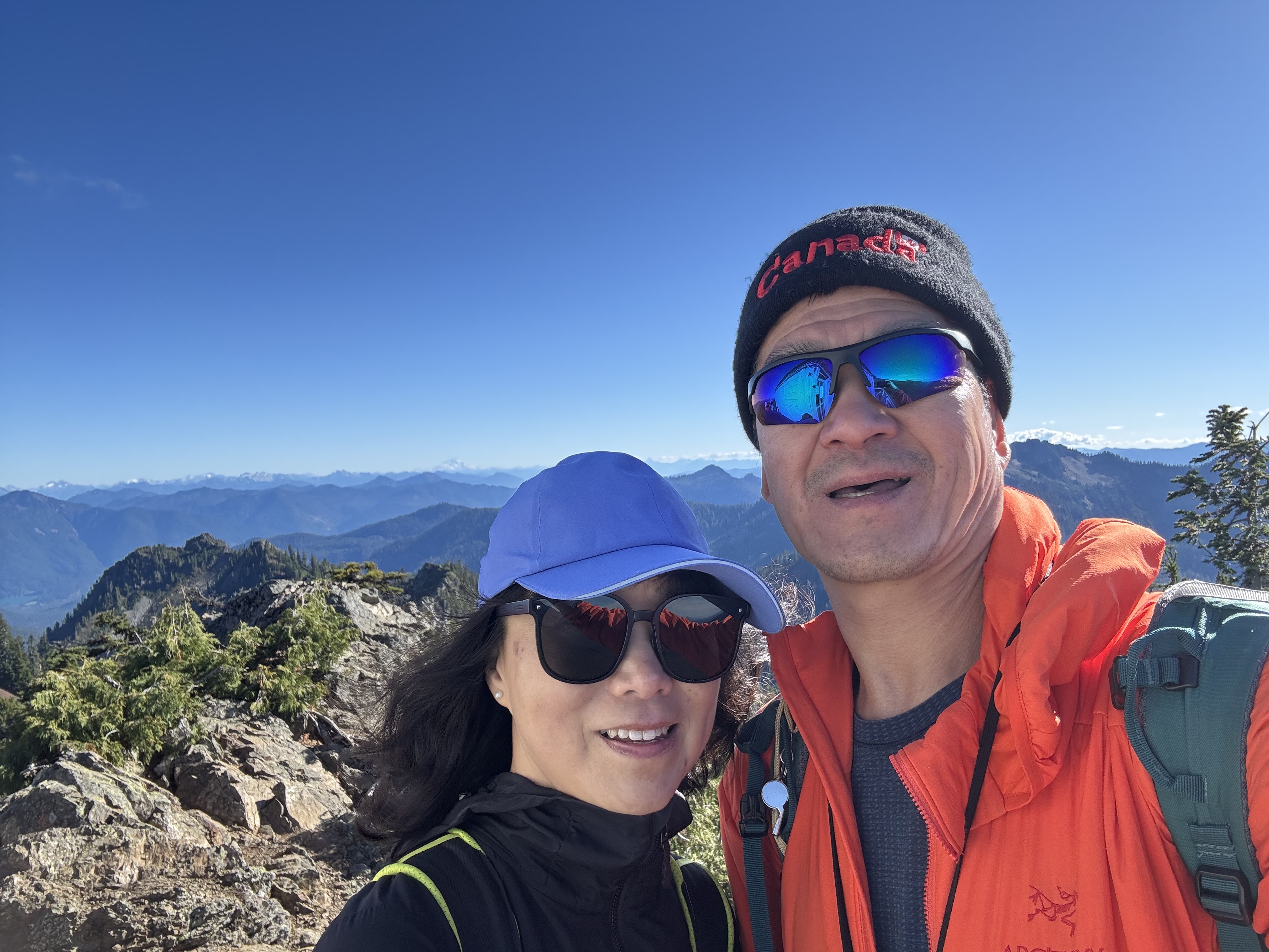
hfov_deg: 73.9
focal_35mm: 23
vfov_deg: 58.9
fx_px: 843
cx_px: 634
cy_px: 476
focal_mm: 2.69
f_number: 1.9
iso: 25
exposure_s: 1/450
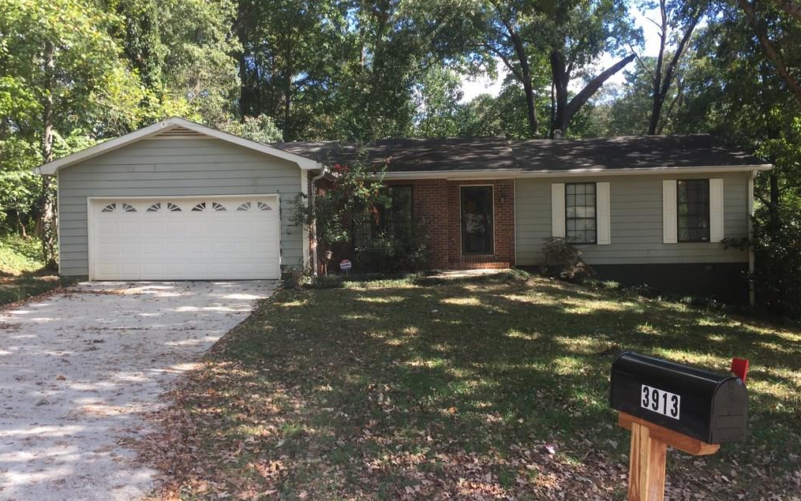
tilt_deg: -0.9
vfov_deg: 40.6
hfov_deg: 61.2
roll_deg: +1.0
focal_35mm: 31
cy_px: 250
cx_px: 398
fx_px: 677
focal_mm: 4.15
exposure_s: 1/265
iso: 32
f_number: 2.2
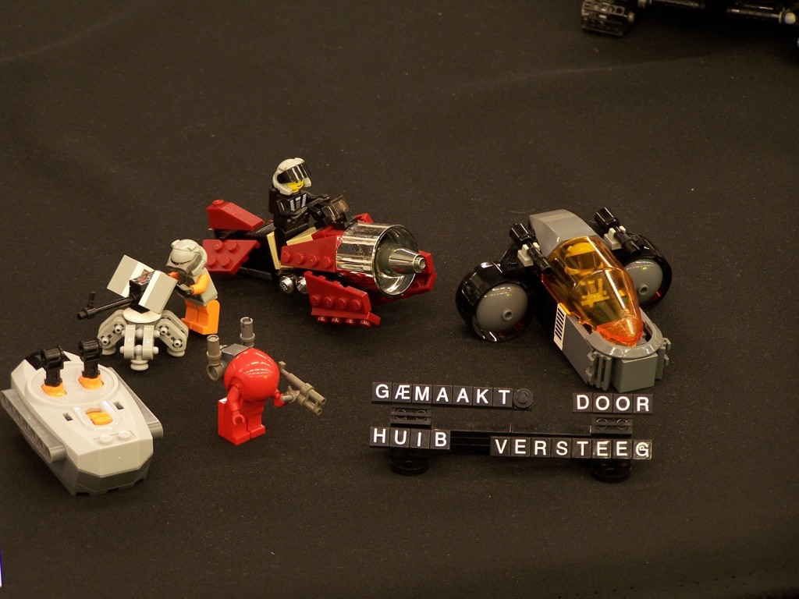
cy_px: 300
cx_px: 400
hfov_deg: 12.4
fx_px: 3670
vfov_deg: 9.3
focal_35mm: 159
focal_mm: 26.4
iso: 80
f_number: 3.2
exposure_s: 1/2
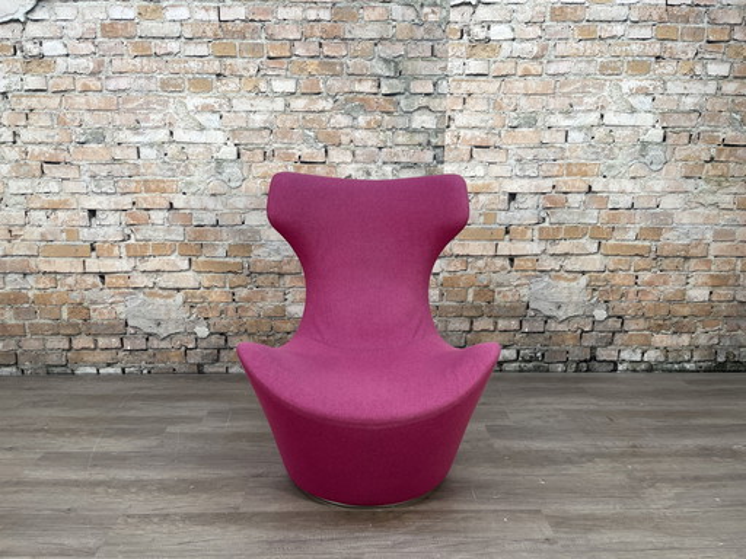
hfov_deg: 67.3
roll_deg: -0.4
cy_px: 280
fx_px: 560
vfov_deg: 53.1
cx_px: 373
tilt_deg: -12.6
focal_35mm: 26
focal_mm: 5.1
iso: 125
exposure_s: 1/100
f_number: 1.6
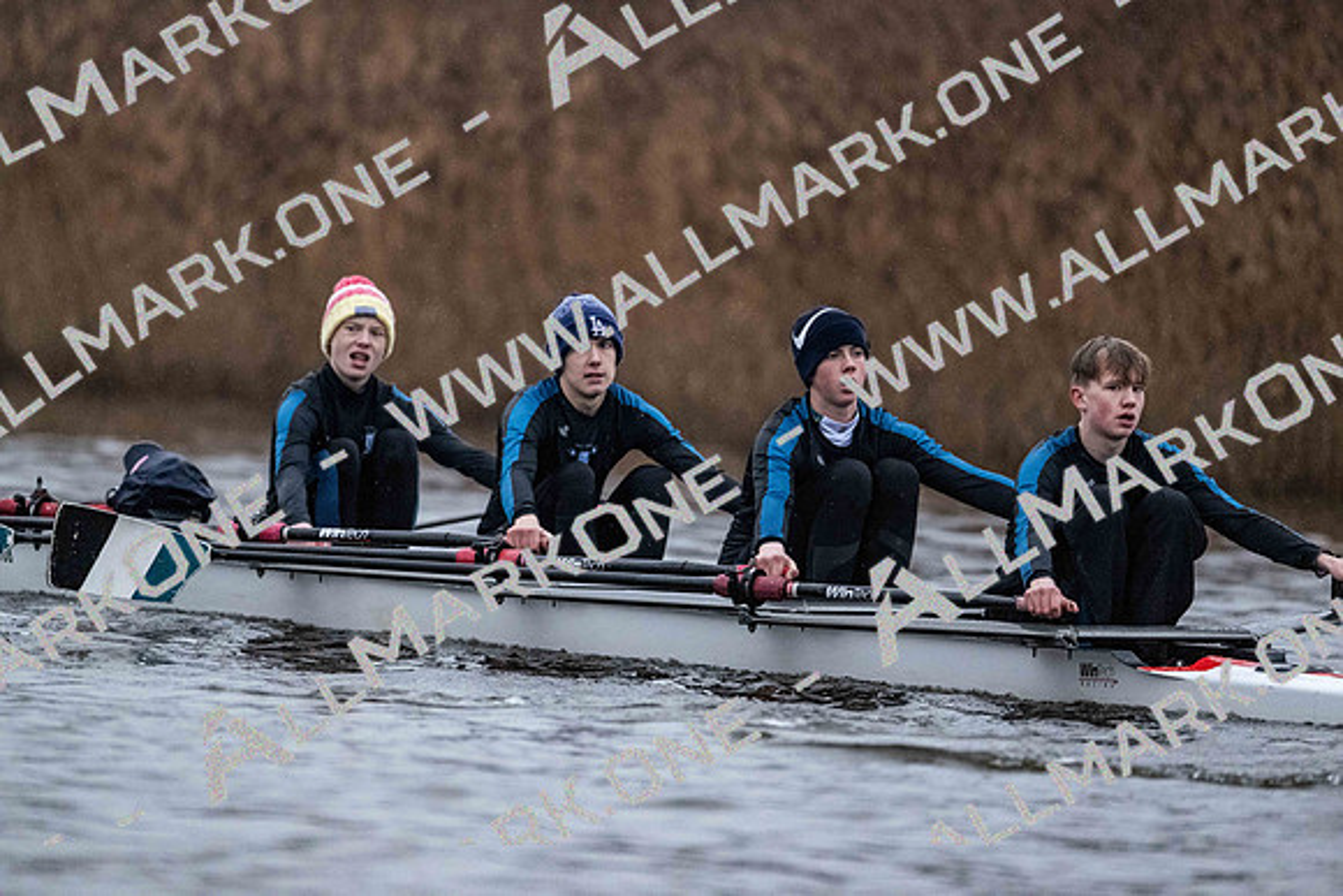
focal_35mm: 400
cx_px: 672
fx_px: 14925
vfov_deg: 3.4
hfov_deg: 5.2
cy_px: 448
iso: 9000
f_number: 4.5
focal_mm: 400
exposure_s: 1/1600
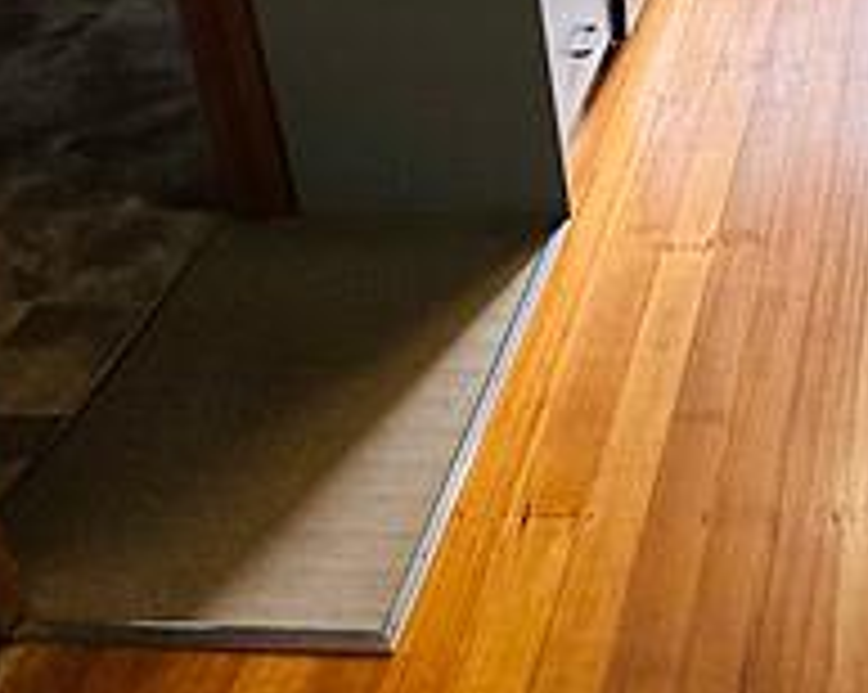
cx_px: 1196
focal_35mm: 44
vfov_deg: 26.4
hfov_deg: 30.4
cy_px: -304
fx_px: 1129
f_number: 2.2
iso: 200
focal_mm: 2.22
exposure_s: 1/100
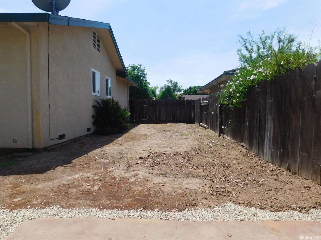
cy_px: 120
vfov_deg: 58.9
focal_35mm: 23
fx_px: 213
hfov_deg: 73.9
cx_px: 160
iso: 125
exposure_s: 1/400
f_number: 6
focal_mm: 4
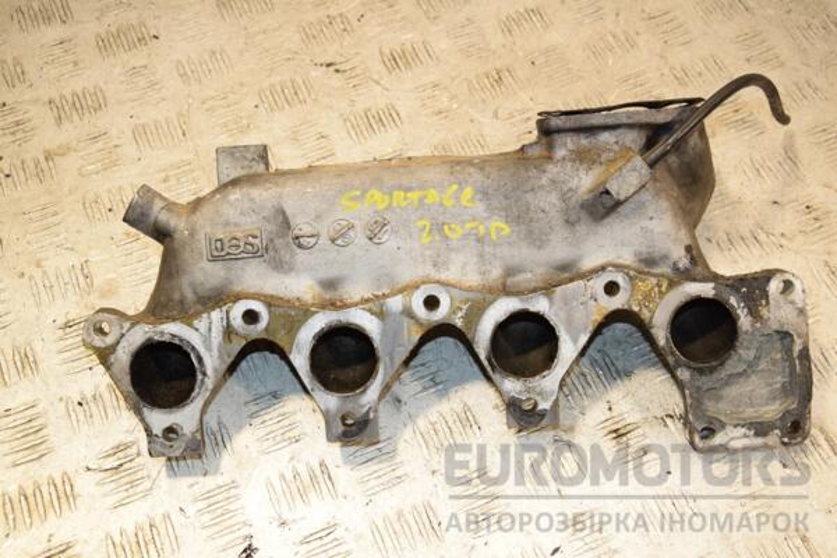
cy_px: 279
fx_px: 1116
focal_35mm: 48
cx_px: 418
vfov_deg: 28.1
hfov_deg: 41.1
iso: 800
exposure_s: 1/200
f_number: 6.3
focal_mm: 32
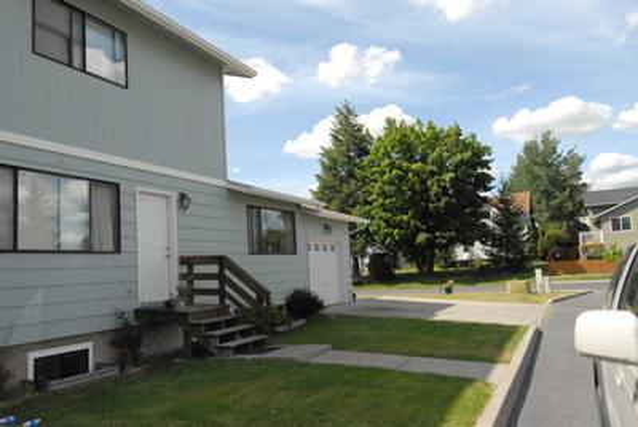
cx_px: 319
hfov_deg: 67.3
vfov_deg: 48.1
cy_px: 214
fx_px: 479
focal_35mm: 27
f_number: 16
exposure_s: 1/1000
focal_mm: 18
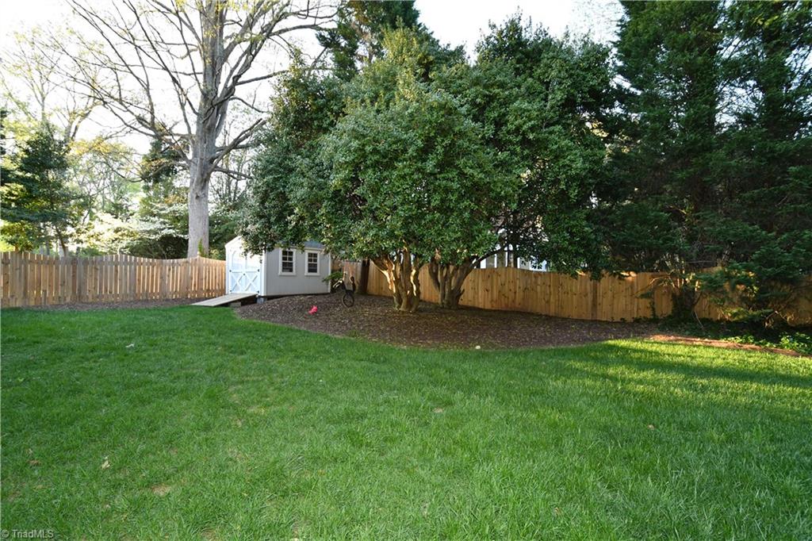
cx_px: 406
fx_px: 338
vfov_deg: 77.3
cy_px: 270
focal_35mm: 15
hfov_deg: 100.4
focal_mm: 10
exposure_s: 1/60
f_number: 8
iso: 800
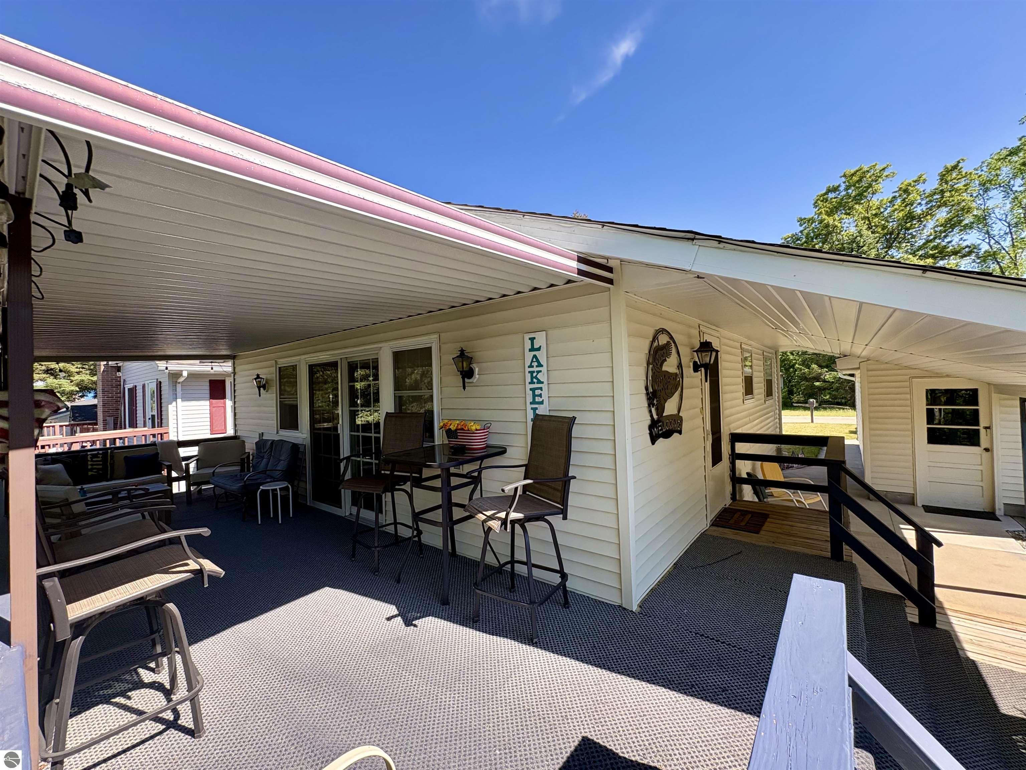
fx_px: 415
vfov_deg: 85.7
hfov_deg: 102.1
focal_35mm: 14
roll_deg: +1.8
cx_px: 513
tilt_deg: +0.7
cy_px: 385
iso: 64
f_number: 2.2
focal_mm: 2.22
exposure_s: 1/379
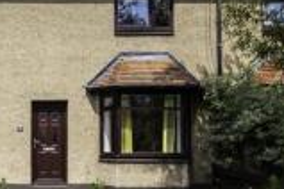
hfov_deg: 37.2
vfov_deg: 25.8
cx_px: 48
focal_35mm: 51
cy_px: 161
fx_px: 402
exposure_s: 1/4400
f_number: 9
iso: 250
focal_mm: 11
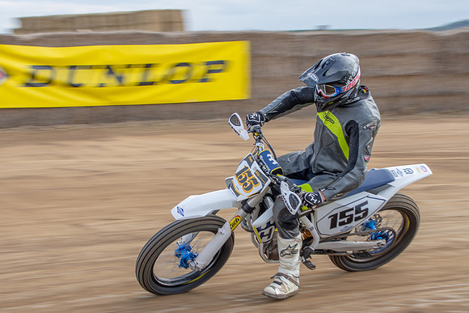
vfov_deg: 13.9
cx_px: 246
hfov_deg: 20.7
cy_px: 156
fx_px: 1286
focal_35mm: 99
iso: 100
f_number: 8
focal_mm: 56
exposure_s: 1/100
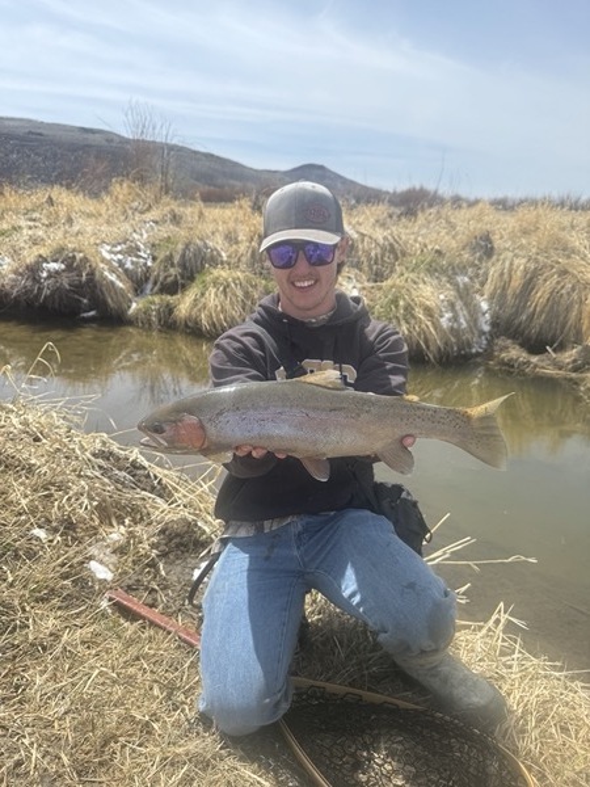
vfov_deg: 71.6
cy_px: 394
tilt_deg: -19.3
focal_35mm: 24
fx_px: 545
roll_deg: -1.2
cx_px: 295
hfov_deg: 56.8
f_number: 1.78
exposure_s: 1/1923
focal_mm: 6.76
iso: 80
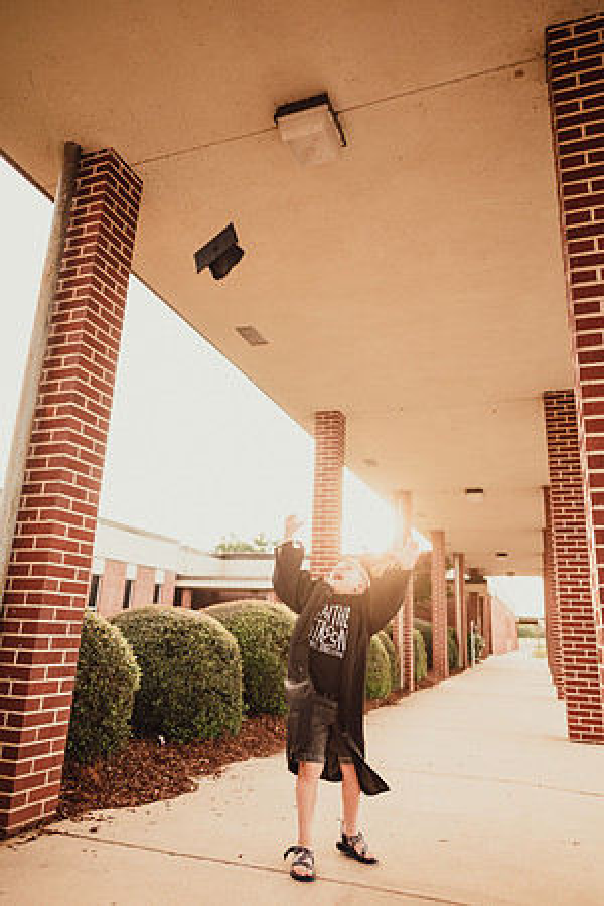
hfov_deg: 53.1
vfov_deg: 73.7
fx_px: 604
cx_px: 302
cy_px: 453
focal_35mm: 24
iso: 160
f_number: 2.2
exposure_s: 1/320
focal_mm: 24
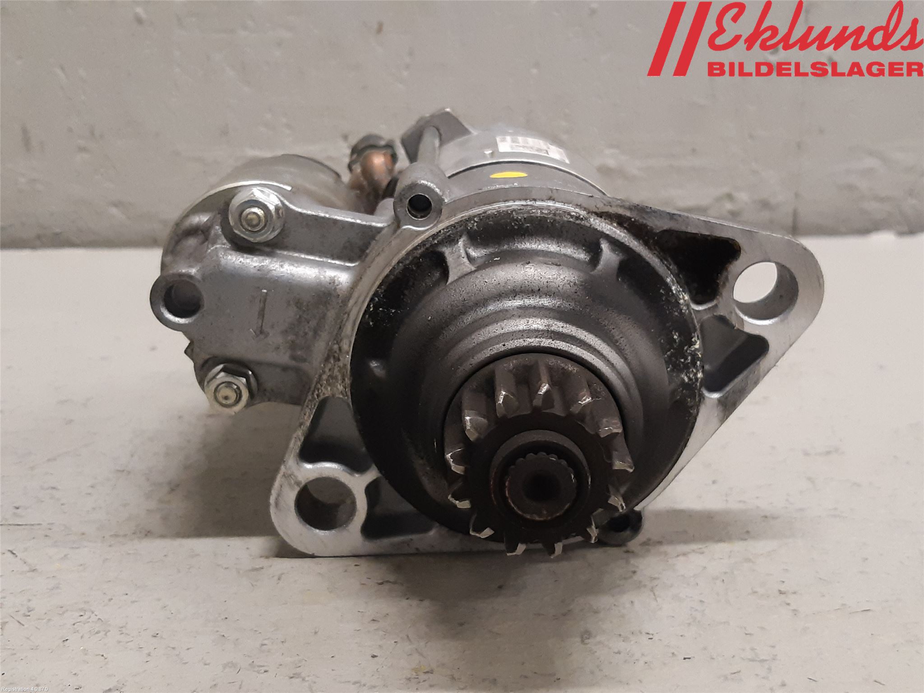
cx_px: 462
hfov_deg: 67.3
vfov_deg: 53.1
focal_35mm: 26
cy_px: 346
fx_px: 694
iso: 200
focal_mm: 3.93
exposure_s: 1/50
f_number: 1.7
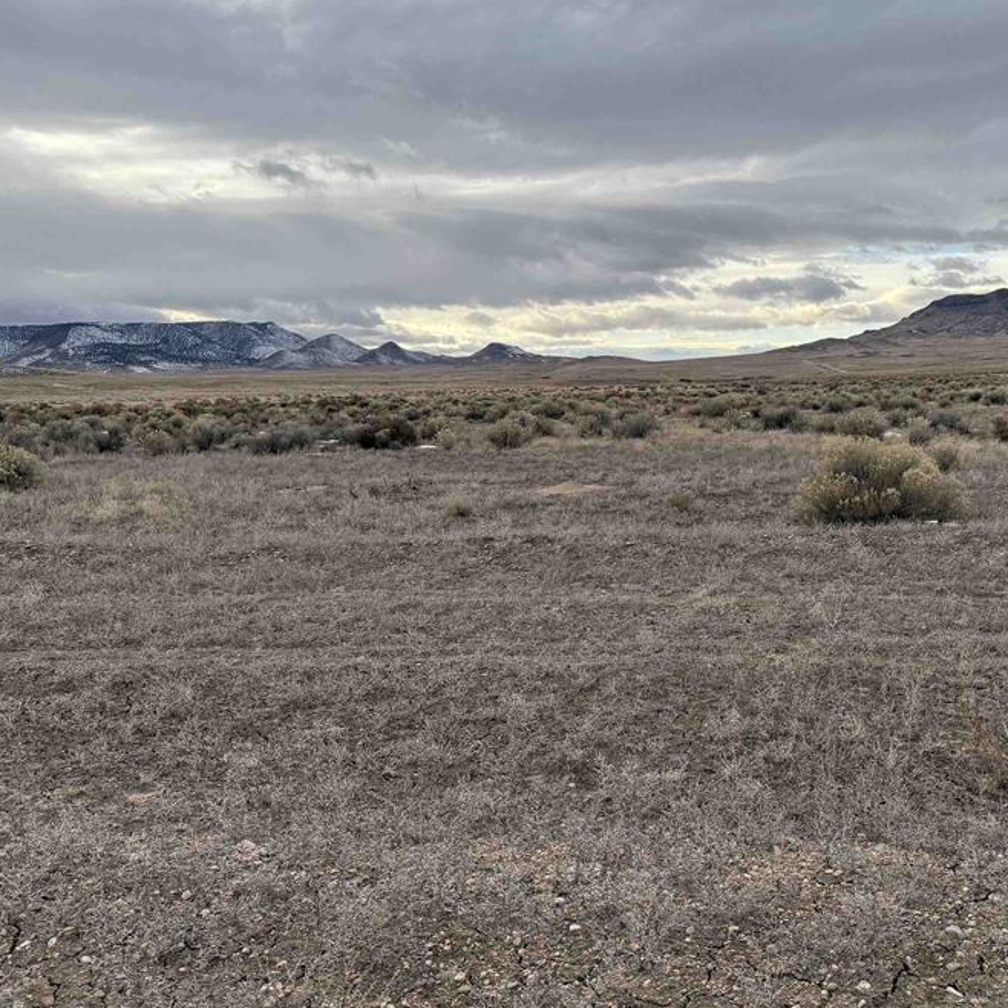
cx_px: 665
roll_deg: +1.7
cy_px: 509
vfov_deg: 49.7
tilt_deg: -7.4
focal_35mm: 33
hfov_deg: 49.0
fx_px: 1087
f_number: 1.78
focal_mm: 6.76
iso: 80
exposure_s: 1/1410
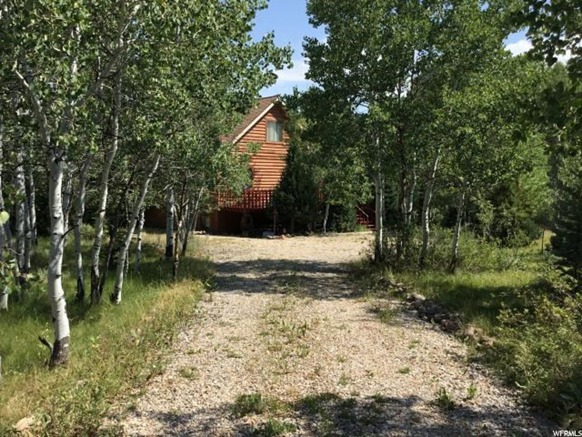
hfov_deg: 58.4
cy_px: 218
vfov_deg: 45.4
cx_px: 291
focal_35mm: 31
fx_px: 521
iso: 25
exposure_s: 1/1045
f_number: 2.4
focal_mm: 3.3
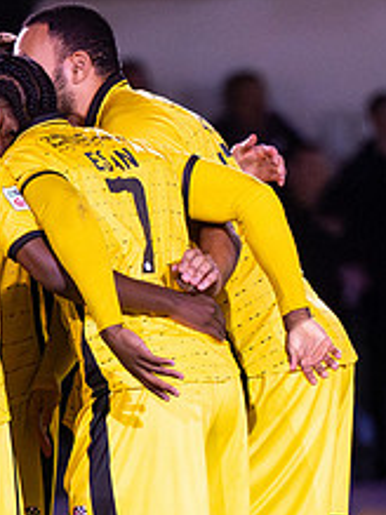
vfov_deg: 1.5
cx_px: -139
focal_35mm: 1334
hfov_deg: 1.1
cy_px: 487
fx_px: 19853
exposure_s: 1/400
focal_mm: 300
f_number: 4
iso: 8000
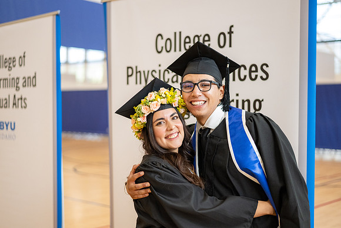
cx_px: 170
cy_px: 114
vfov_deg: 27.0
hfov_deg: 39.6
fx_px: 474
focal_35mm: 50
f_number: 1.8
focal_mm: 50
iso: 2000
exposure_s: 1/640
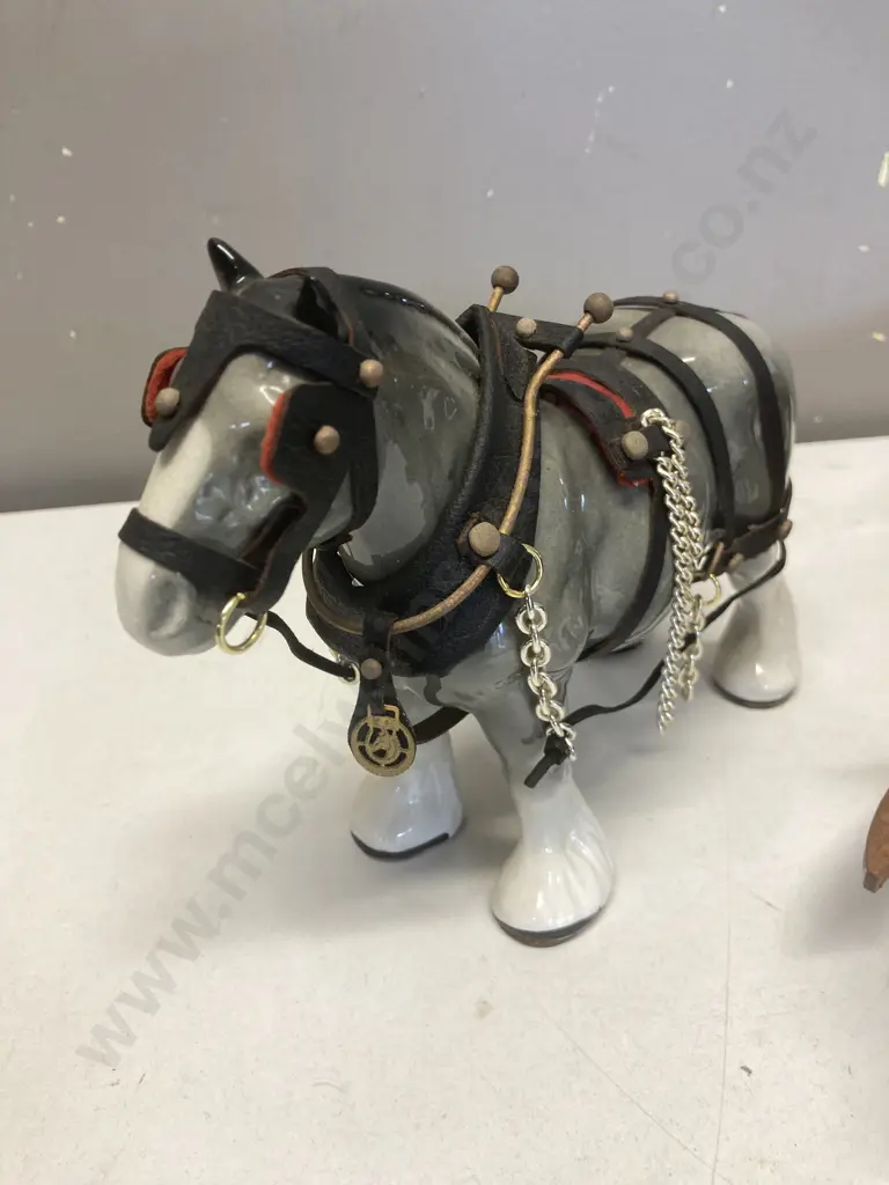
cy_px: 592
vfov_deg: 63.4
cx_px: 444
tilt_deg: -30.4
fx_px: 959
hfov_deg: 49.7
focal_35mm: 28
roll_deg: +0.8
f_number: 1.8
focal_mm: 3.99
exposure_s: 1/50
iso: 64
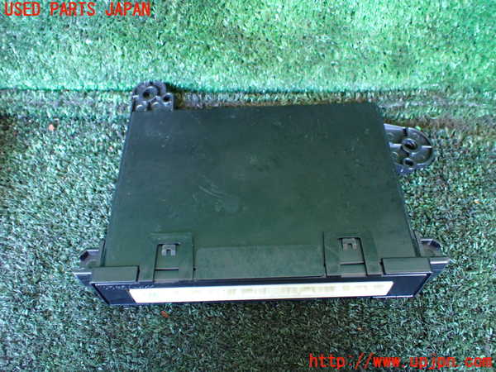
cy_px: 186
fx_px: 430
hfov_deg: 60.0
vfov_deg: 46.8
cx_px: 248
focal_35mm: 30
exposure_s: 1/30
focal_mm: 5.4
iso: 1000
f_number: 2.3
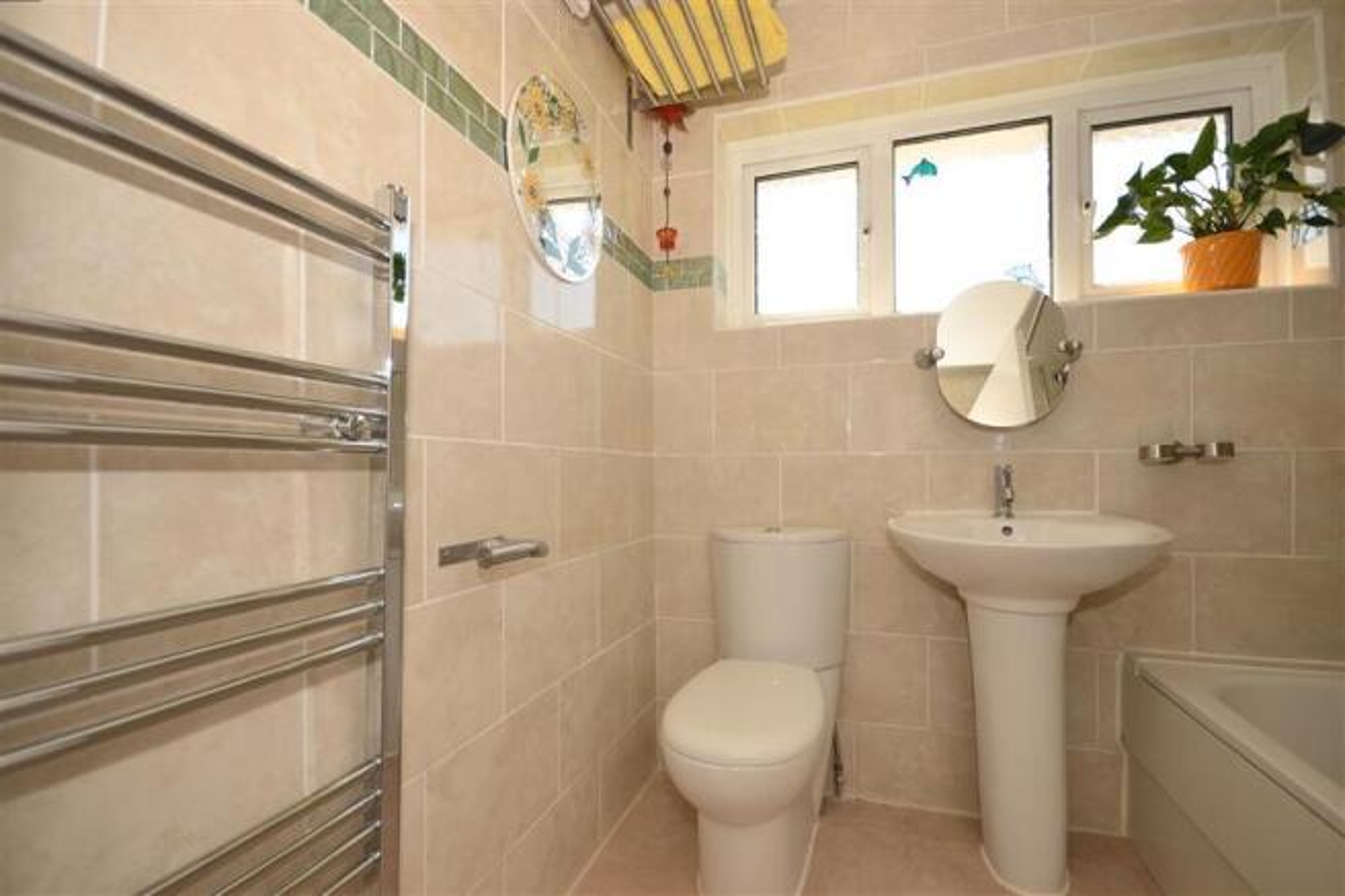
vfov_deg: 77.3
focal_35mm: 15
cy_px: 448
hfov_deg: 100.4
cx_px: 672
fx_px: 560
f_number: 6.3
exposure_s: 1/160
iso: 200
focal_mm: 10
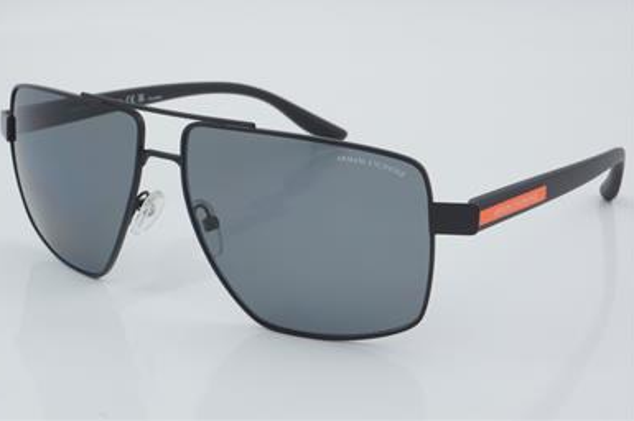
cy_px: 204
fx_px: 1372
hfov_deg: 26.0
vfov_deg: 17.5
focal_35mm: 78
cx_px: 310
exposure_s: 1/4
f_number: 32
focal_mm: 50
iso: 100
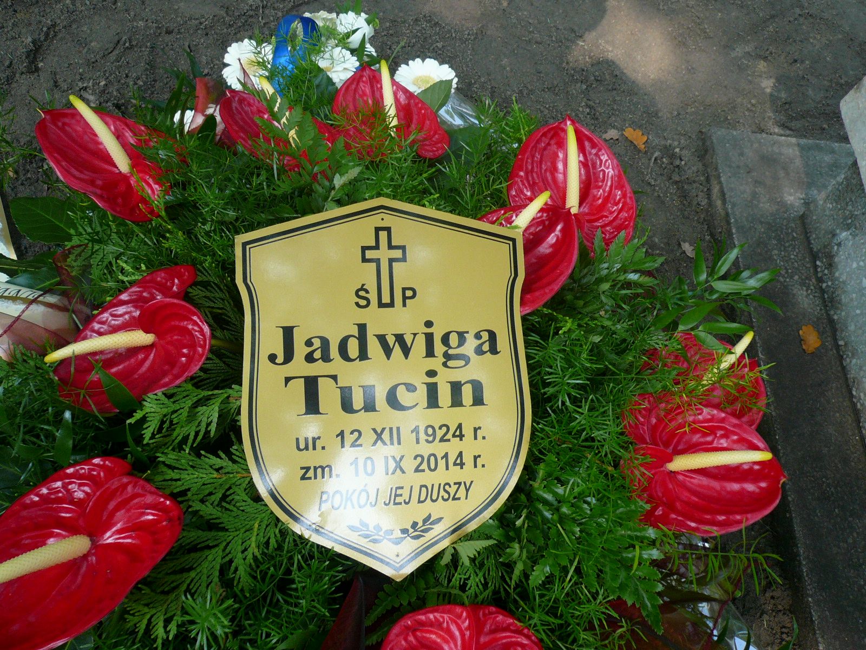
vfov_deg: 44.2
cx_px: 433
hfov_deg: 56.8
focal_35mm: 32
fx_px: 801
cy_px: 325
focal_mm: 4.6
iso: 100
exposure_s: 1/100
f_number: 2.8
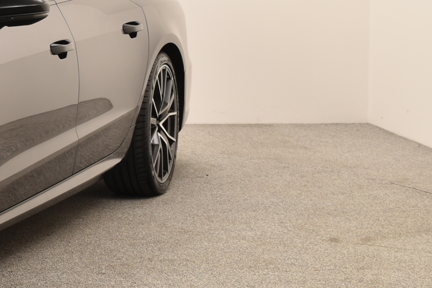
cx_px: -127
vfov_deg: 11.3
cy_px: 37
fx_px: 1452
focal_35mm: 121
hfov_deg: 16.1
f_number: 7.1
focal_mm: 26
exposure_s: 1/200
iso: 100
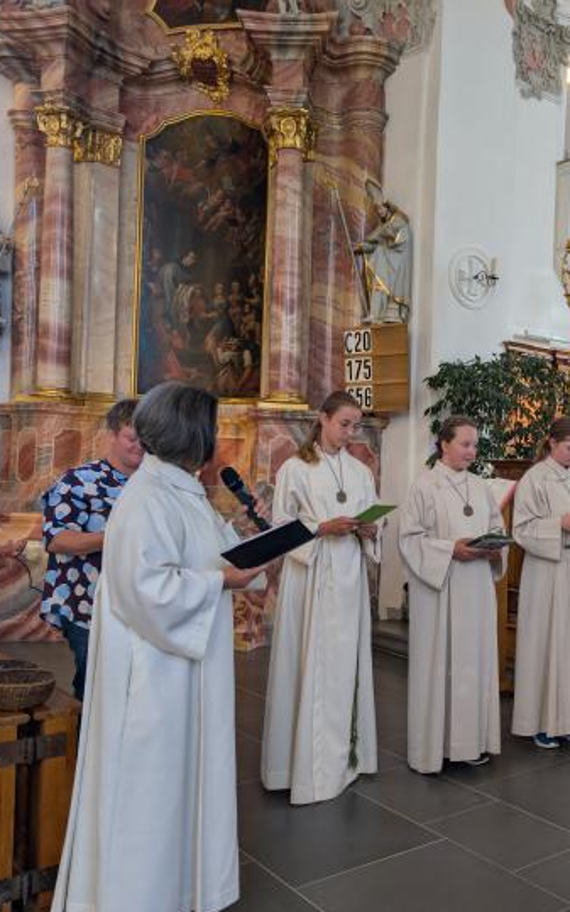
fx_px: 845
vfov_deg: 56.7
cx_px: 516
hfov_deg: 35.1
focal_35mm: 34
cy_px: 457
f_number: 1.68
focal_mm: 6.9
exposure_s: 1/100
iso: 22
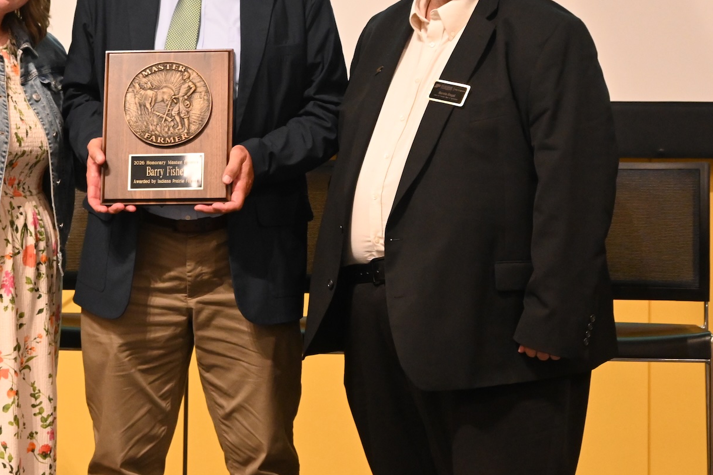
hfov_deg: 19.6
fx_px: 2059
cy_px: 89
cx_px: 267
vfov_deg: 13.1
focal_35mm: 104
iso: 3600
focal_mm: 42
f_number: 5.6
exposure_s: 1/60
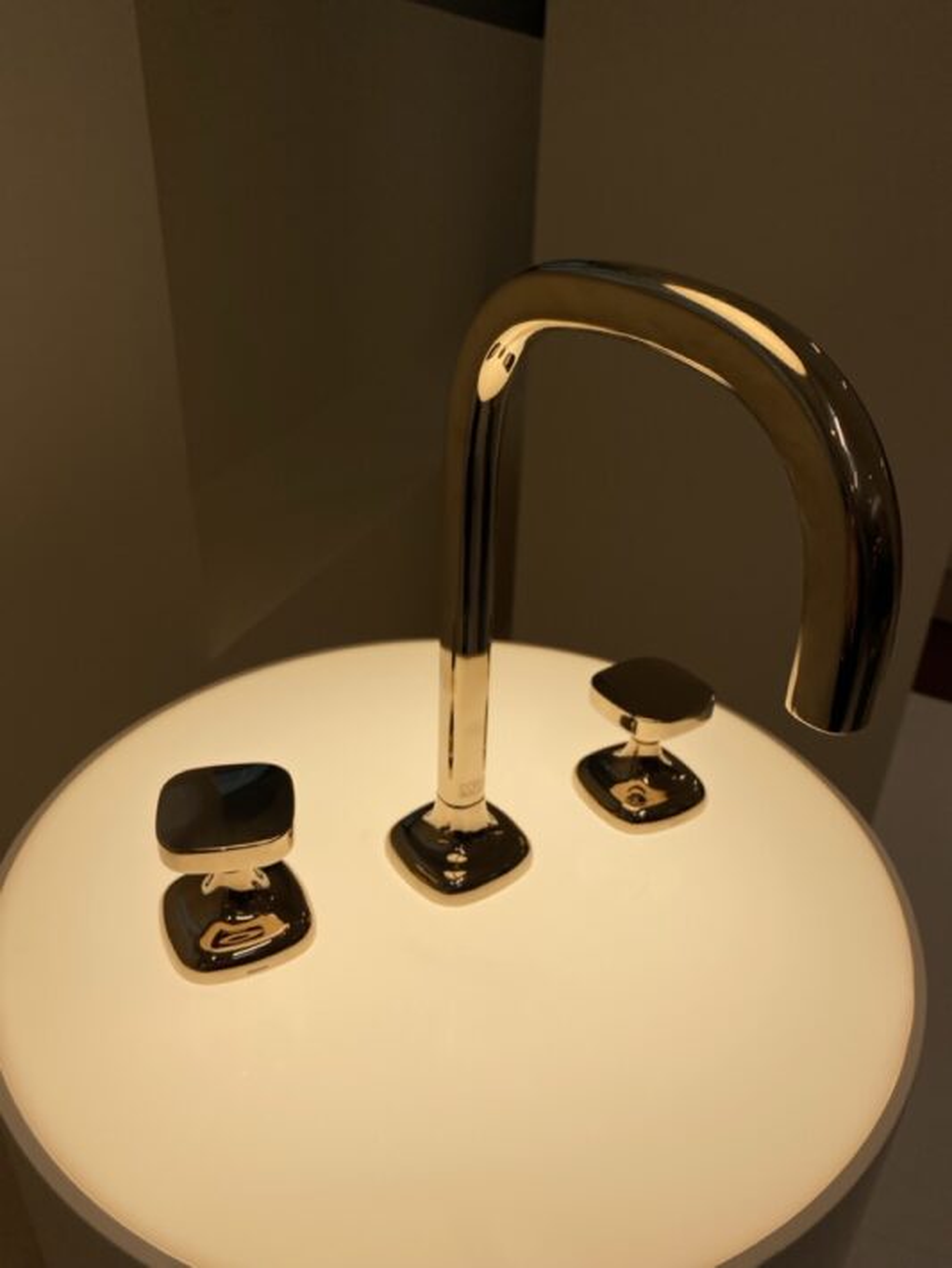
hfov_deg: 53.1
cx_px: 476
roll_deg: -2.4
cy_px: 634
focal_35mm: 26
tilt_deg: -27.4
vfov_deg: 67.3
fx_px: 953
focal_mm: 4.25
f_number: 1.8
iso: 32
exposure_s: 1/1316
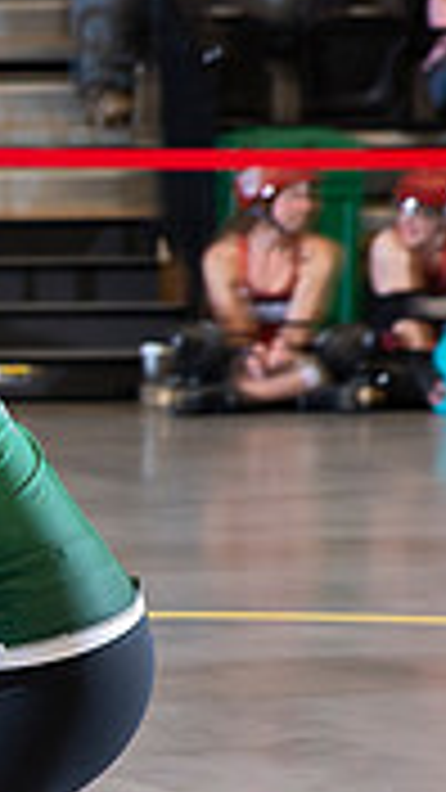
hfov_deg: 4.3
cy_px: 671
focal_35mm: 275
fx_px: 5782
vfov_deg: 7.8
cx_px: -608
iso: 640
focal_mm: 70
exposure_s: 1/160
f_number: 5.6
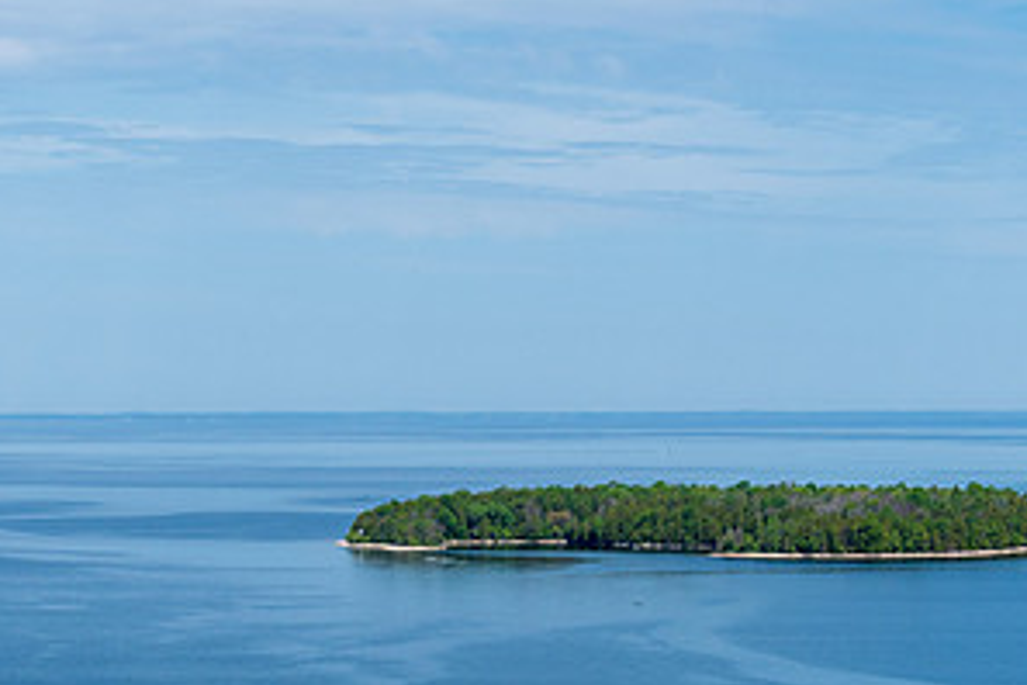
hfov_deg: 17.4
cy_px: 528
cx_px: 692
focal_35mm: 117
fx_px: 3337
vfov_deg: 11.7
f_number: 11
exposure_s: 1/640
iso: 220
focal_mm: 40
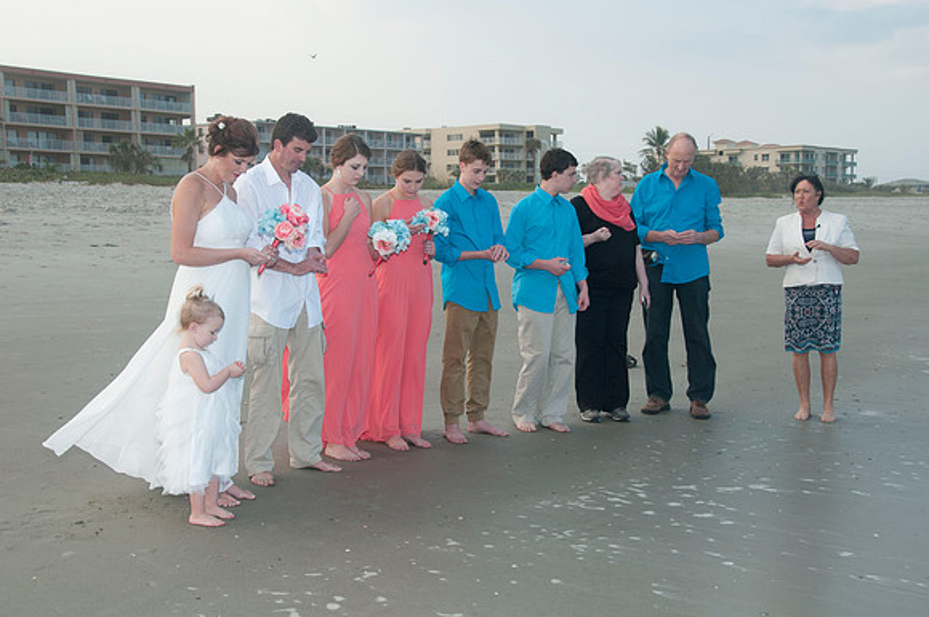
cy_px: 308
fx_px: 1237
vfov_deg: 28.0
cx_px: 464
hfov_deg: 41.2
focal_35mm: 48
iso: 100
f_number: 7.1
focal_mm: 32
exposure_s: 1/250
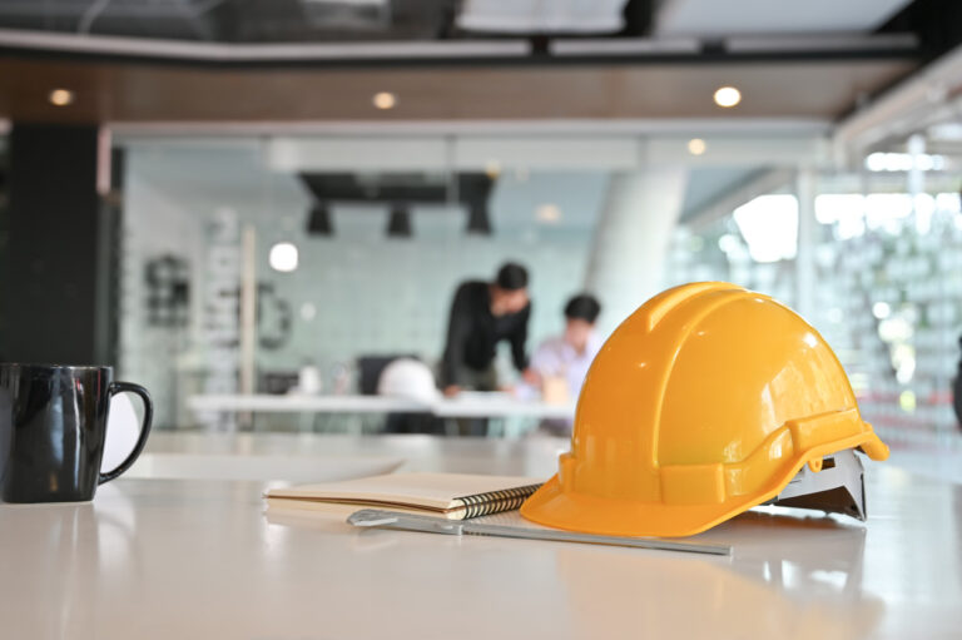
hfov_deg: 47.4
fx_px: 1095
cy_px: 320
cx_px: 481
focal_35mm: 41
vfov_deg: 32.6
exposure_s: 1/50
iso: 250
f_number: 4
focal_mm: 41
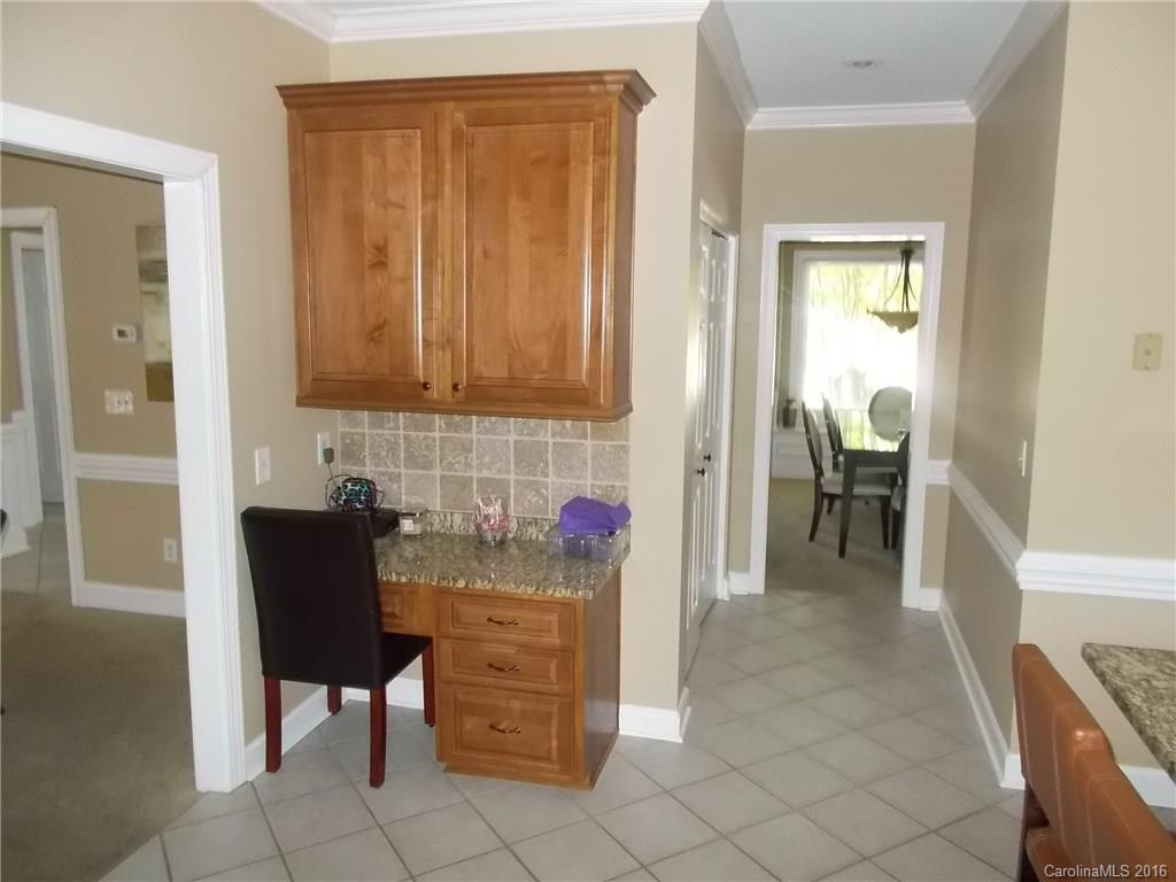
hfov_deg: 67.3
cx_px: 588
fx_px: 883
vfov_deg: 53.1
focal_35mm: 26
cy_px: 441
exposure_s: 1/25
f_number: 3.2
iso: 400
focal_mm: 4.6
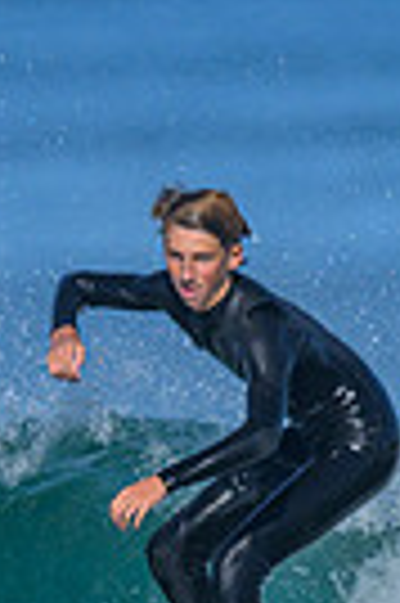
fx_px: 79850
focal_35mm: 4779
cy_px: 699
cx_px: -92
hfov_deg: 0.3
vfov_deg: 0.4
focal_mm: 800
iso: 250
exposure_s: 1/2000
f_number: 6.3
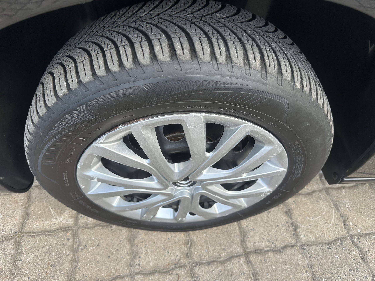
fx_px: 260
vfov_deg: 56.8
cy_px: 140
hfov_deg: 71.6
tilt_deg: -50.6
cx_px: 188
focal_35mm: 24
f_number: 1.78
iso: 80
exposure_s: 1/439
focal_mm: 6.86
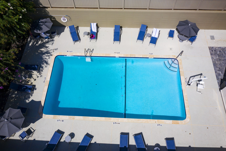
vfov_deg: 46.4
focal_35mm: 28
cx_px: 113
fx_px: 176
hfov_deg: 65.5
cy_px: 76
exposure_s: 1/1000
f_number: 8
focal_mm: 10.26
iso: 100
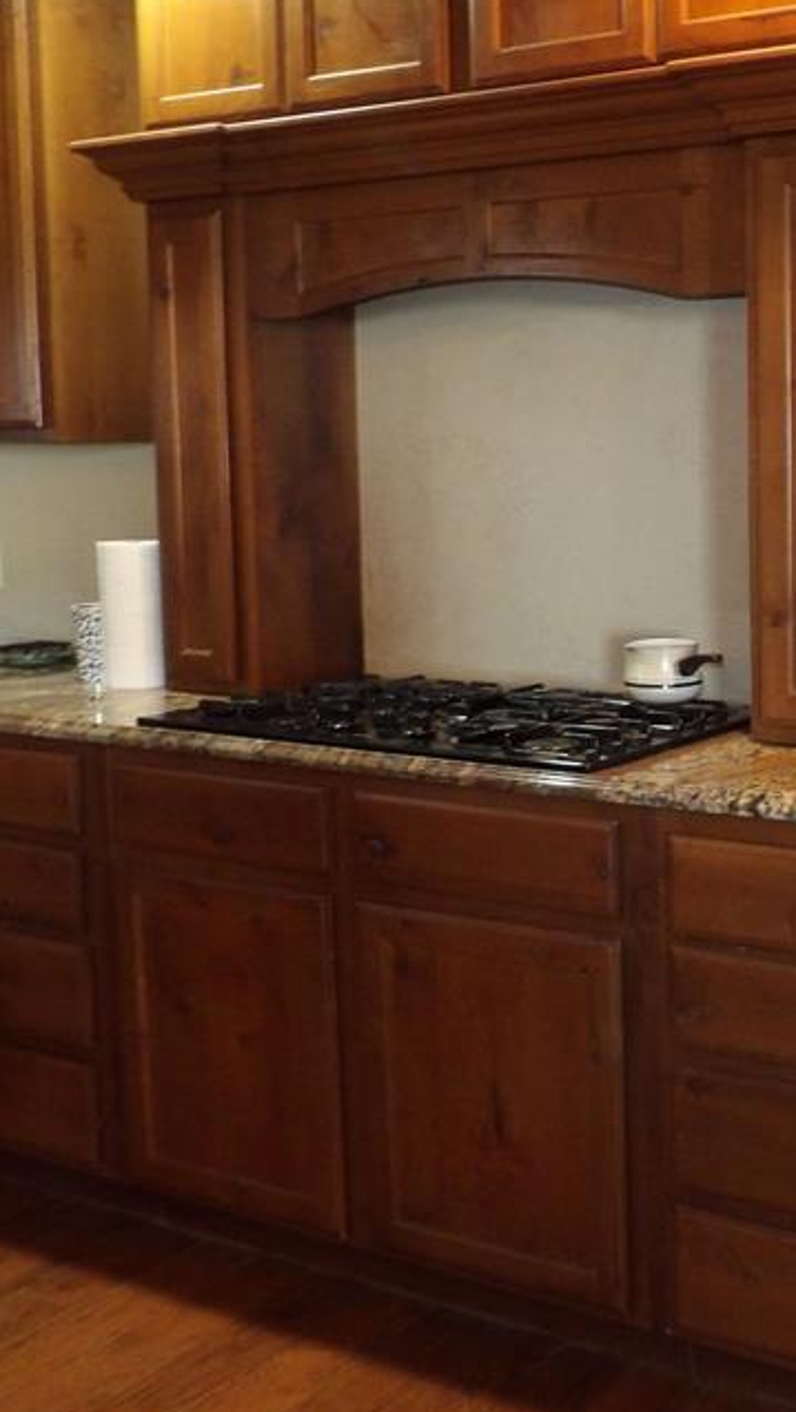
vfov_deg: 48.2
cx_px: 834
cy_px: 627
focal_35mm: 42
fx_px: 1574
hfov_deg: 26.5
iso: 400
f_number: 3.2
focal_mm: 4.3
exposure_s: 1/17
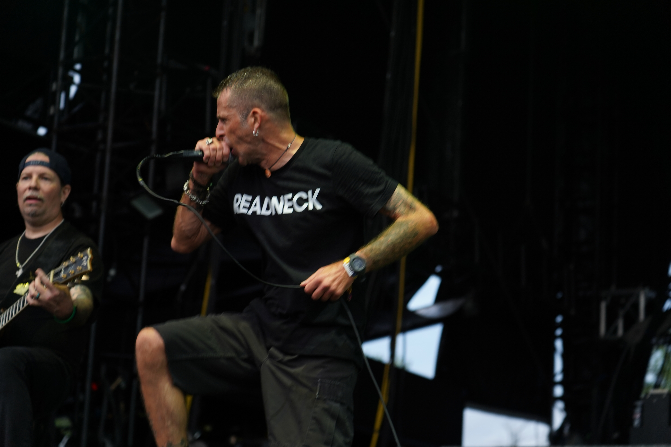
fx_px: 1771
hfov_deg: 21.5
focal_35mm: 95
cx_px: 336
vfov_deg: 14.4
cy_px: 224
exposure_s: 1/100
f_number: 4
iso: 200
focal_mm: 95
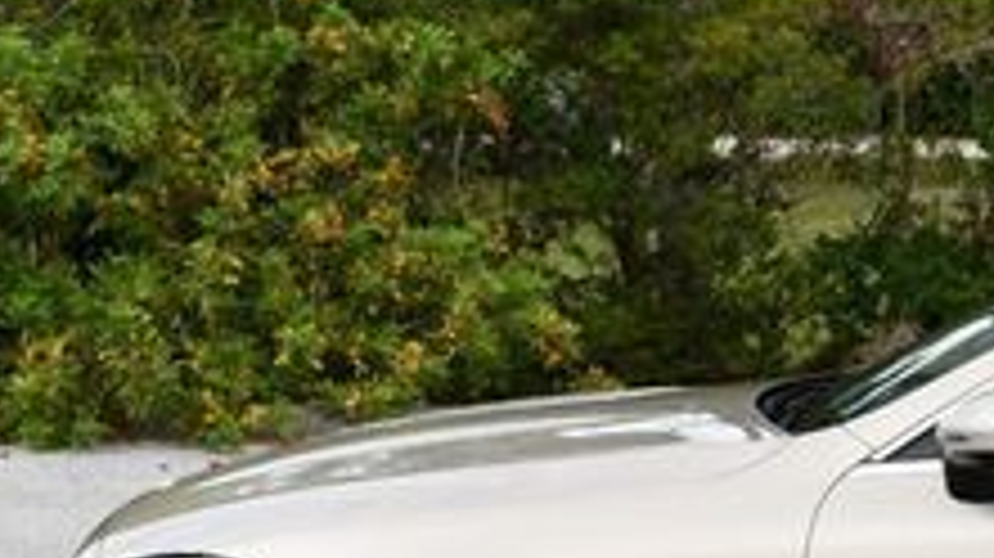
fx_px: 4636
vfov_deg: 6.9
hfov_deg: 11.9
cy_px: 320
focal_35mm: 176
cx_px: 1282
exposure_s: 1/250
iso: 180
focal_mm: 29
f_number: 8
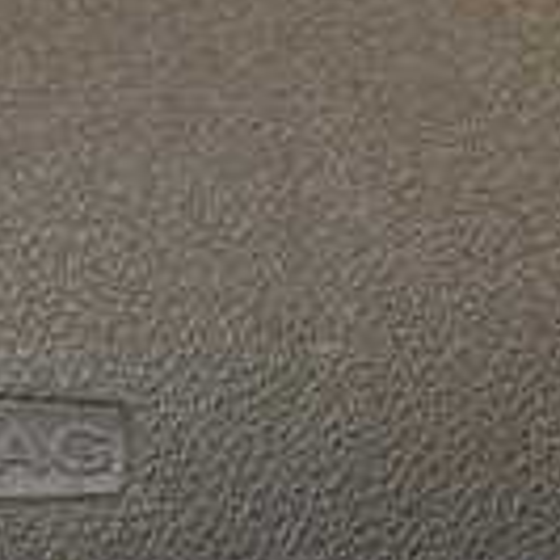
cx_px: -168
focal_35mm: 230
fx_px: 4210
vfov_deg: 7.6
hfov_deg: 7.5
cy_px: 51
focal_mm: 40
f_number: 6.3
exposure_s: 1/200
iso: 800
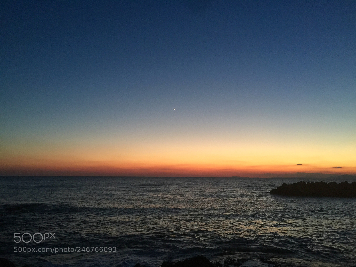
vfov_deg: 48.2
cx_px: 178
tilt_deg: +7.6
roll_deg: -0.4
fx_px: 298
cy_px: 134
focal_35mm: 29
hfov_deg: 61.7
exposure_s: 1/17
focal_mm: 4.15
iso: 100
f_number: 2.2
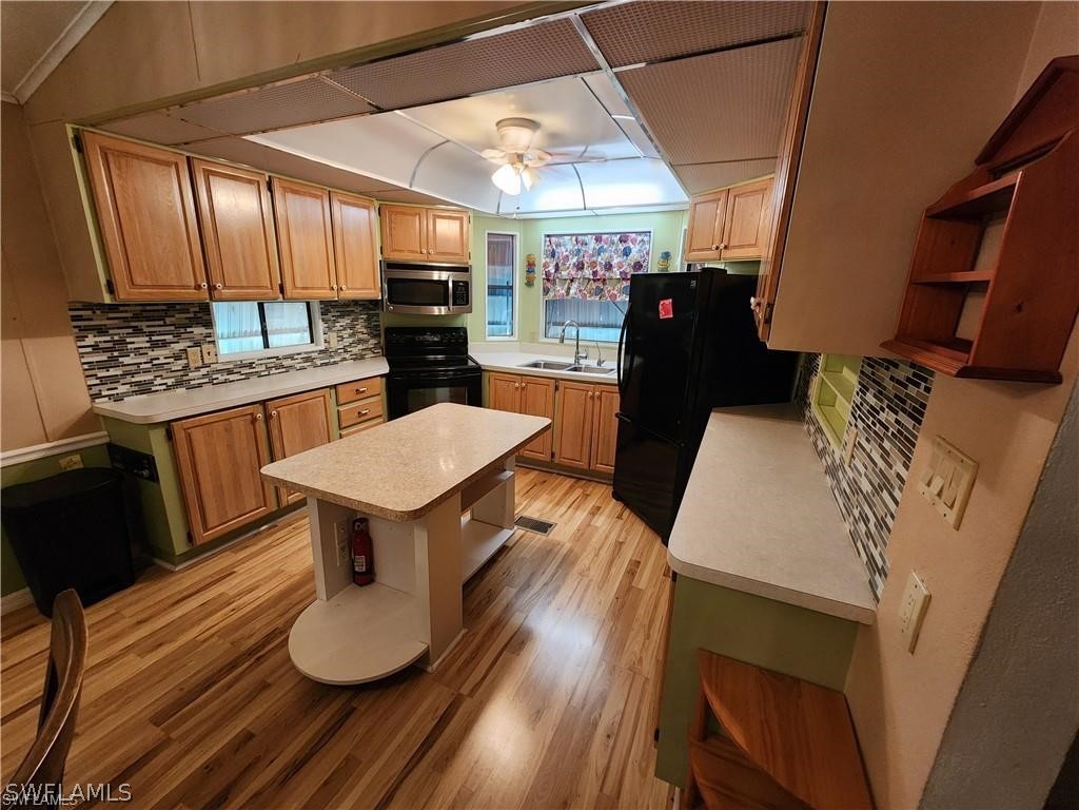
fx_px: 405
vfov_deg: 89.9
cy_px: 405
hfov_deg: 106.2
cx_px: 540
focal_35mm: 13
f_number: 2.2
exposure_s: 1/30
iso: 500
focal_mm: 2.2
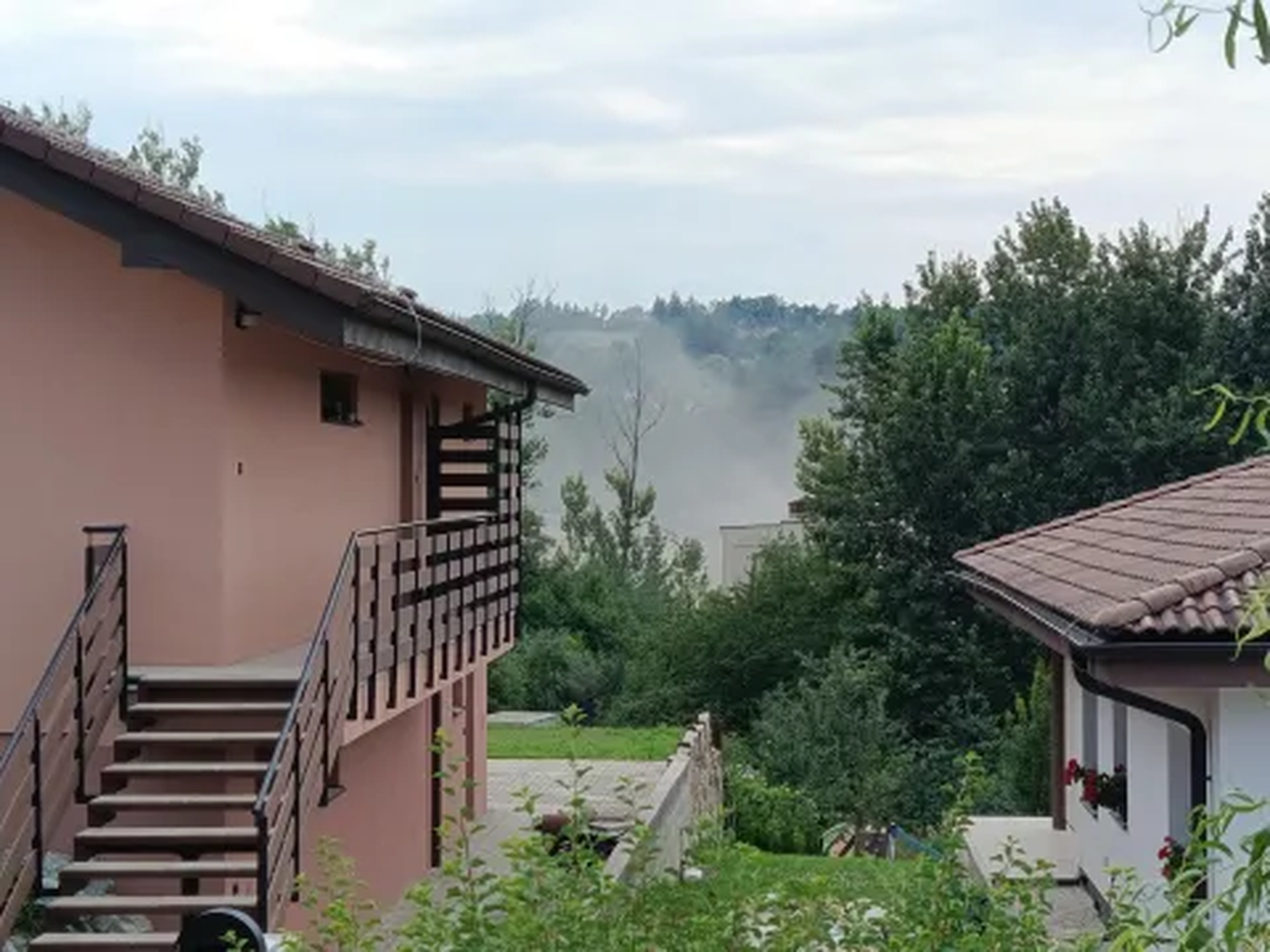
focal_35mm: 77
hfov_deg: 25.3
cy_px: 476
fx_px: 2825
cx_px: 635
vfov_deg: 19.1
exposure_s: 1/454
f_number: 1.7
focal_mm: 5.24
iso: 50
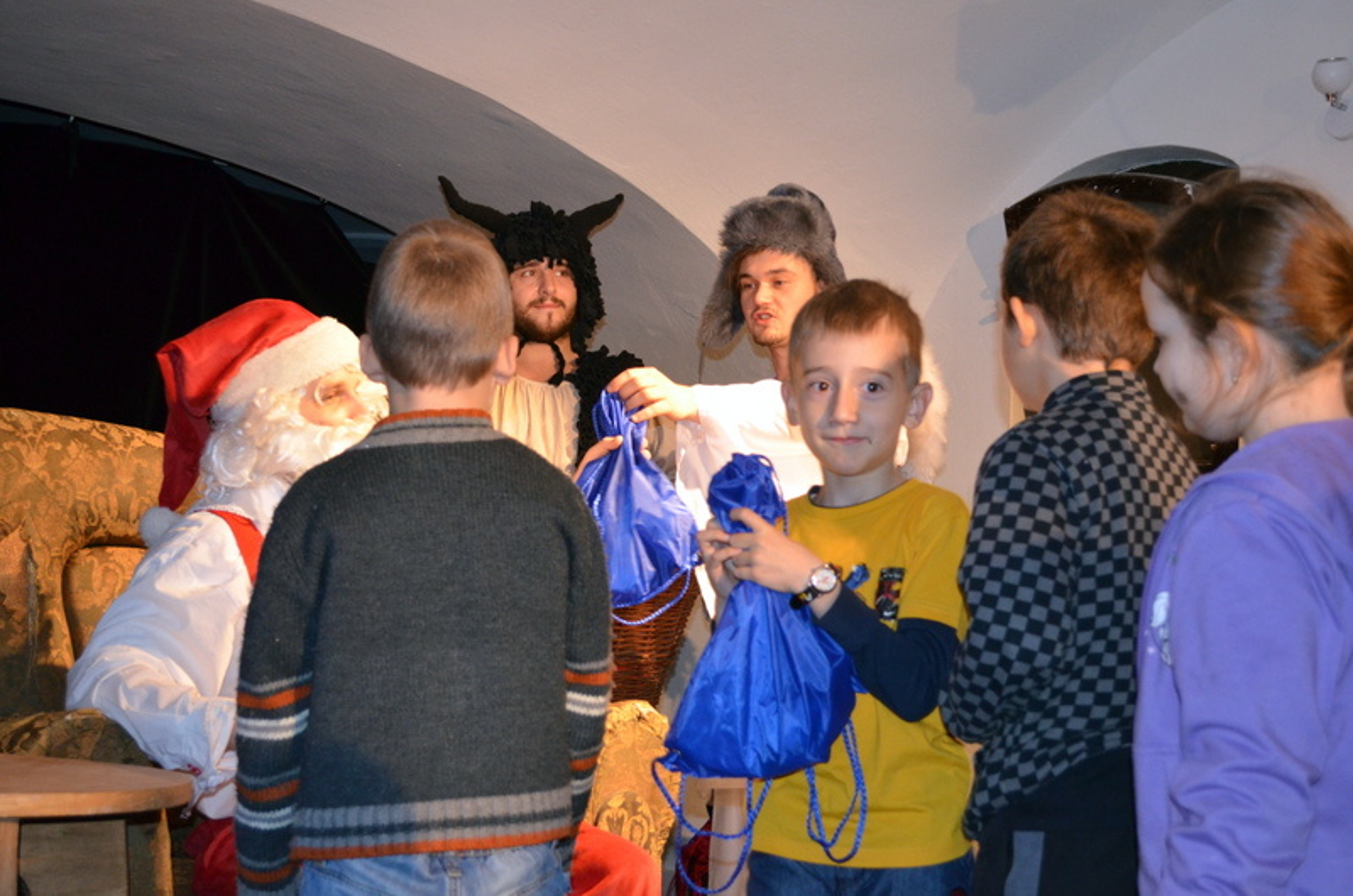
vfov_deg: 26.4
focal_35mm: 51
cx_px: 676
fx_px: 1913
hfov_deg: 39.0
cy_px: 448
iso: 1600
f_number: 5
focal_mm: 34
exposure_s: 1/60
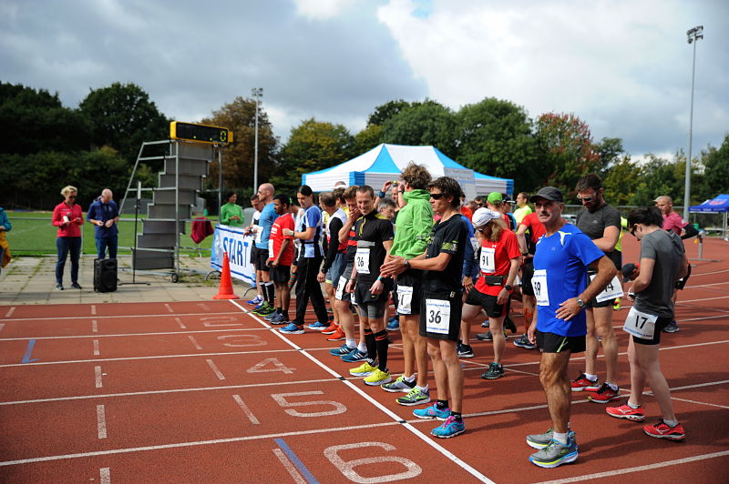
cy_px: 242
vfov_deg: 38.8
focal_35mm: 34
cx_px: 364
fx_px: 688
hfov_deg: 55.8
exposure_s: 1/2000
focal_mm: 34
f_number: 2.8
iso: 200
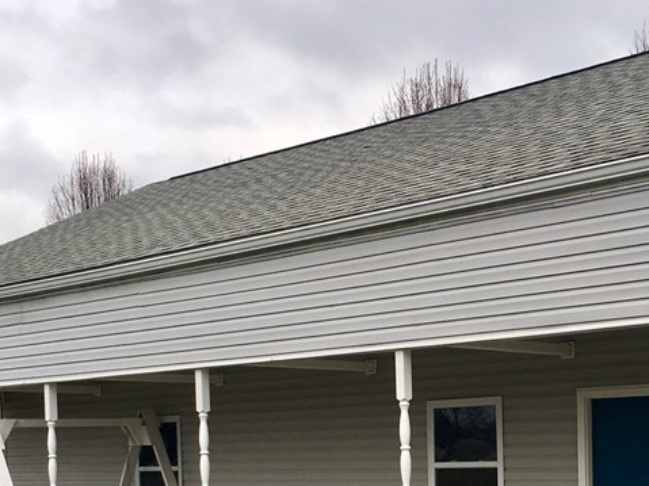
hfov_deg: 30.7
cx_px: 480
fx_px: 1162
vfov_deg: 22.7
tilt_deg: -1.7
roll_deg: +1.1
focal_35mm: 62
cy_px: 494
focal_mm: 4.15
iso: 25
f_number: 2.2
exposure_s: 1/269
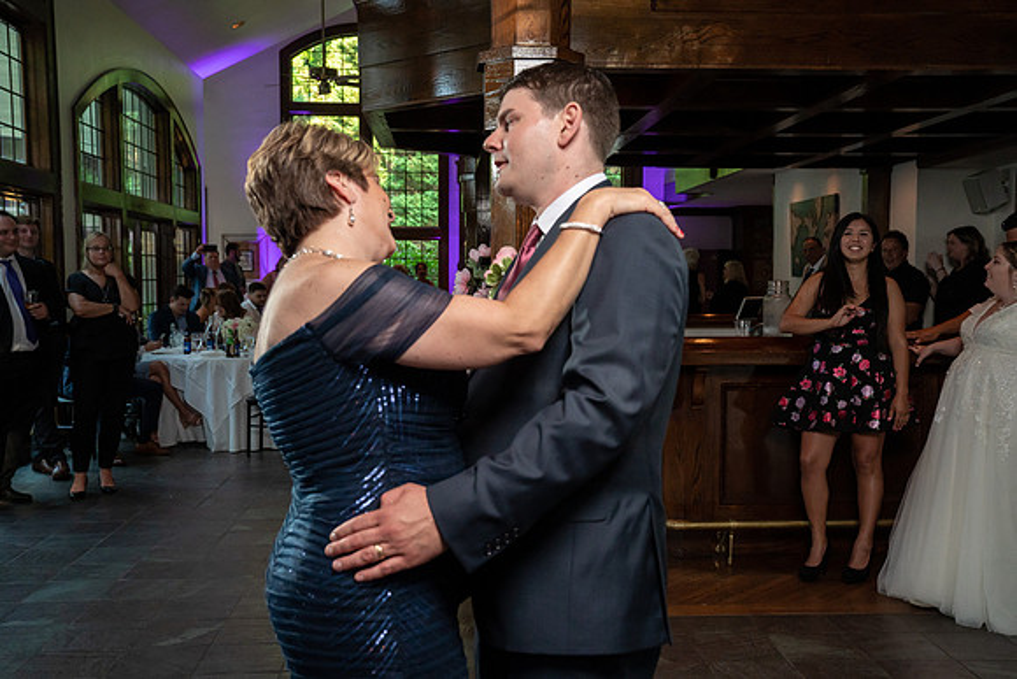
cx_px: 508
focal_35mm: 38
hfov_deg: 50.5
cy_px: 340
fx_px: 1078
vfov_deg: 35.0
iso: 2000
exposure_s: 1/200
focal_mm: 38
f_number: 5.6
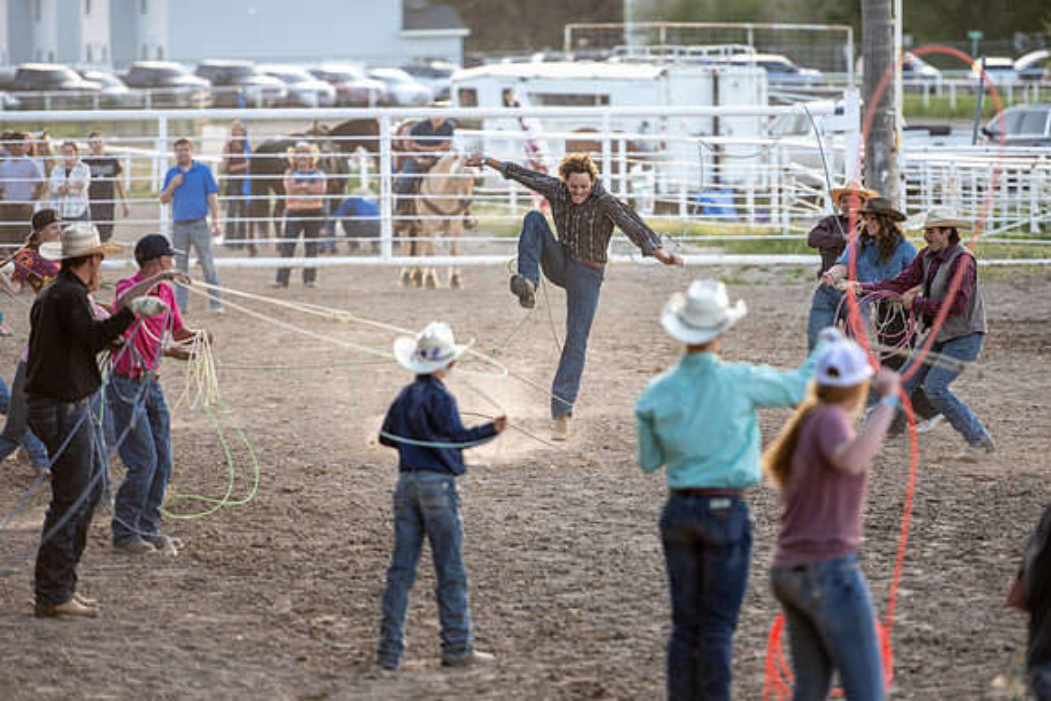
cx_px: 571
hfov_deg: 9.4
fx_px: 6358
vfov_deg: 6.3
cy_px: 380
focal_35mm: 218
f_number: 2.8
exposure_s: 1/800
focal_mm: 200
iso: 320
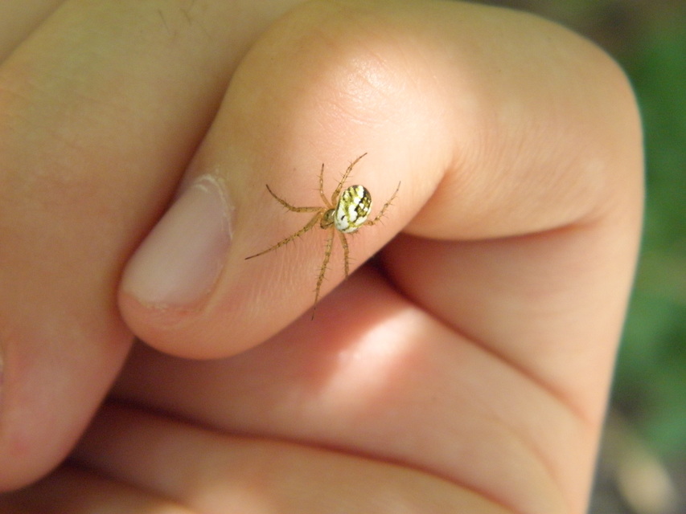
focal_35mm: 80
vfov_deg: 18.4
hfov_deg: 24.4
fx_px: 1586
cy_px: 257
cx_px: 343
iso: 400
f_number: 4.4
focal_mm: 14.3
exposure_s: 1/200
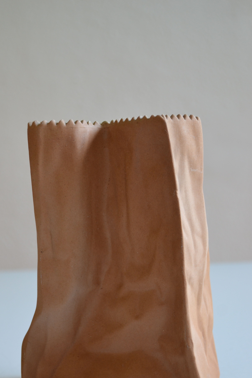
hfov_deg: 20.9
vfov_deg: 30.9
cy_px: 230
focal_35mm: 65
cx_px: 104
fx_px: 683
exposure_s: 1/50
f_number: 5
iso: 400
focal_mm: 34
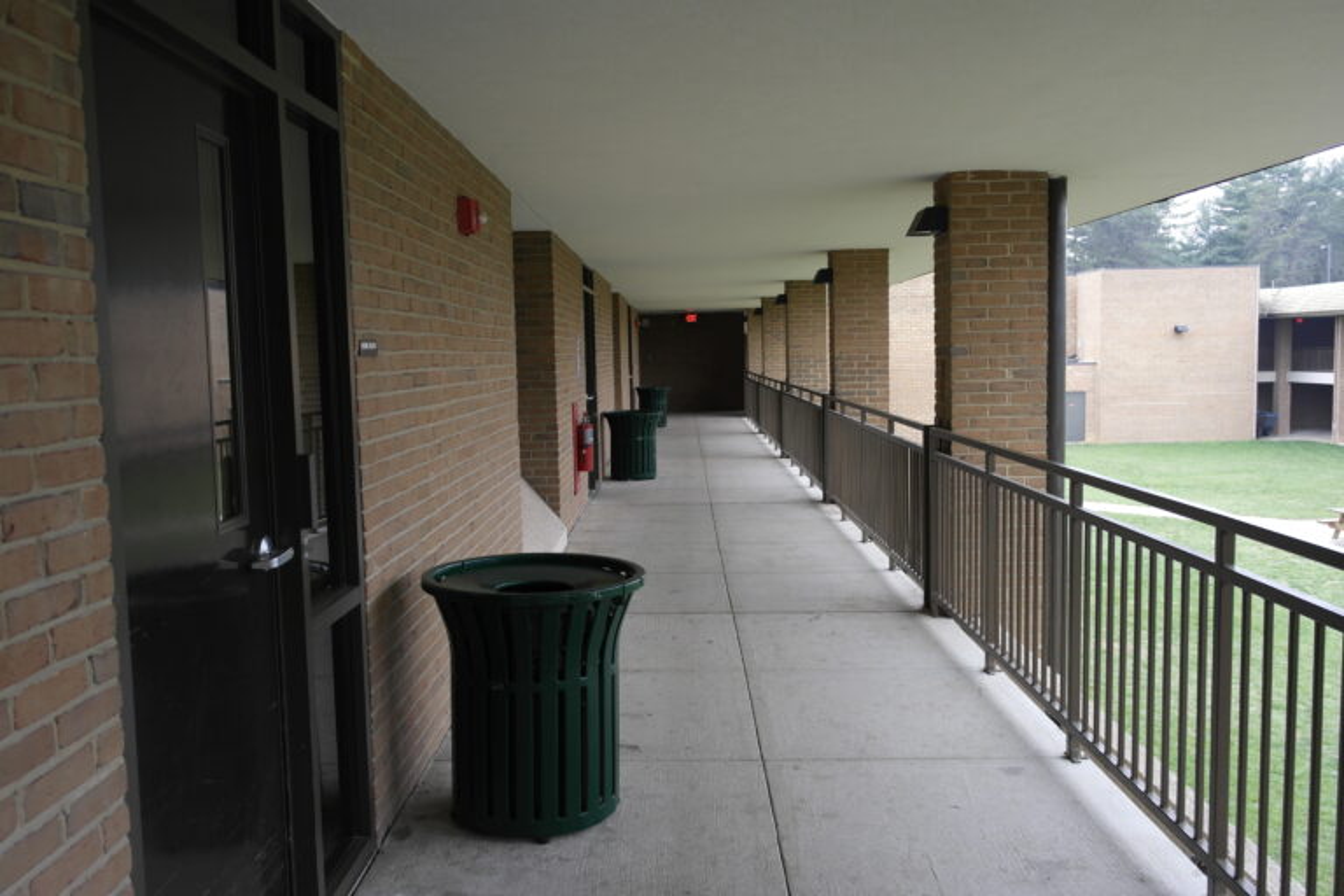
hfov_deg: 61.9
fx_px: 1120
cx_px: 672
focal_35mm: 30
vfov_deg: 43.6
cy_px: 448
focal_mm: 20
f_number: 3.5
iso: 200
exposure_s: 1/80
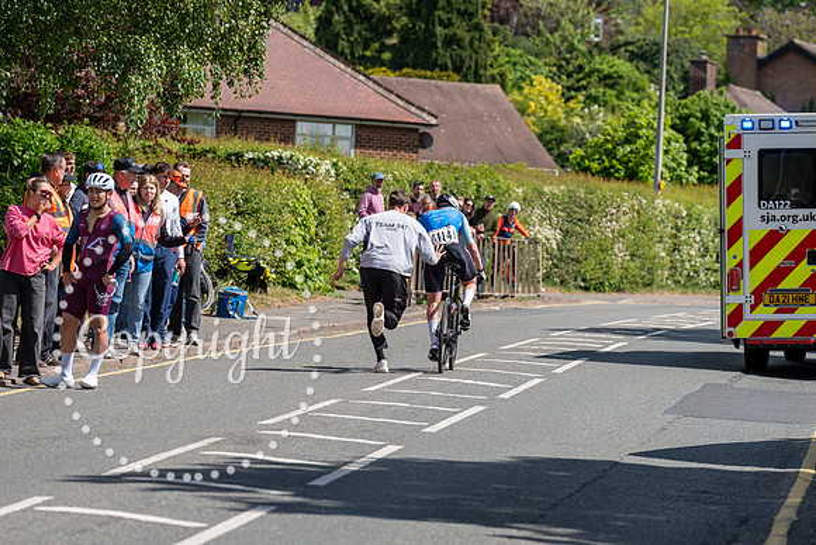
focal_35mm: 200
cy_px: 272
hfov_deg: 10.3
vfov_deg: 6.9
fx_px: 4534
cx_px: 408
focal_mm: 200
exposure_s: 1/1000
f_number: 5.6
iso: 250
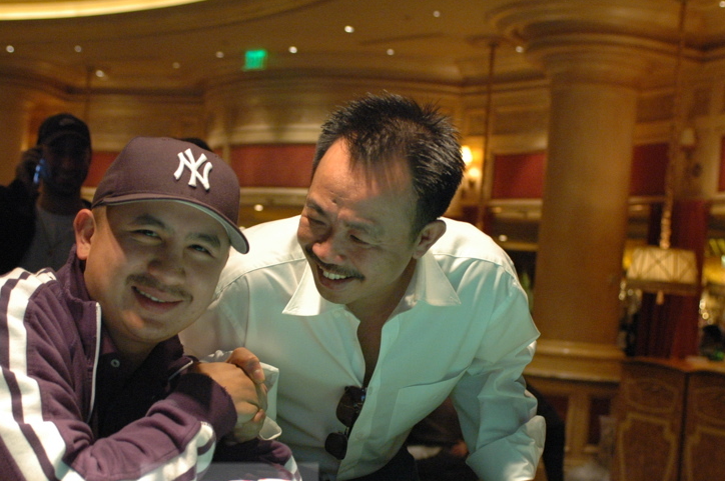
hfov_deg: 34.5
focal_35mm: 58
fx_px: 1167
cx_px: 316
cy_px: 318
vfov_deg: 23.2
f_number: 3.5
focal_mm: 28
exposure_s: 1/60
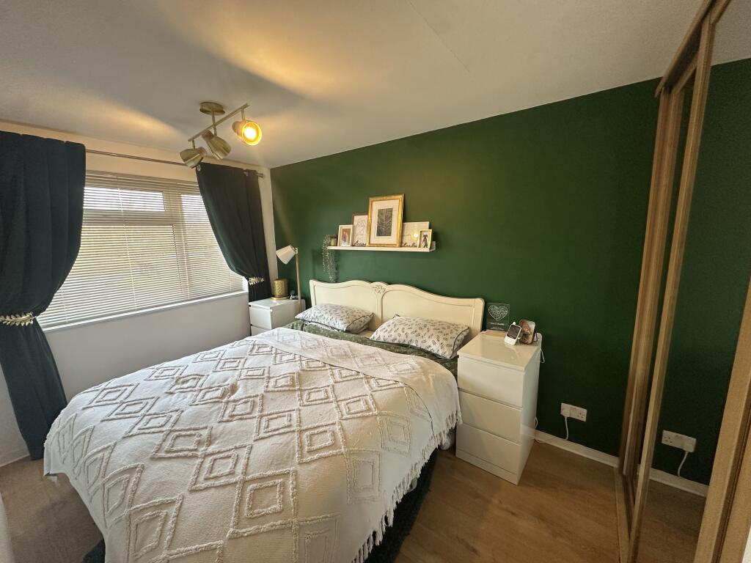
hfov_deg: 102.1
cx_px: 376
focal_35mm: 14
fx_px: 304
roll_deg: +1.3
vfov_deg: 85.7
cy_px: 282
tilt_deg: -9.0
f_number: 2.2
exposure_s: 1/100
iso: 200
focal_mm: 2.22
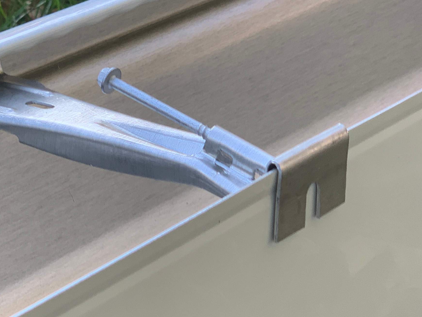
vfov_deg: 12.2
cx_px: 101
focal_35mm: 121
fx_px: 1475
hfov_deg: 16.2
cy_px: 146
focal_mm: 6
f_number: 2.4
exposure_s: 1/122
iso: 32
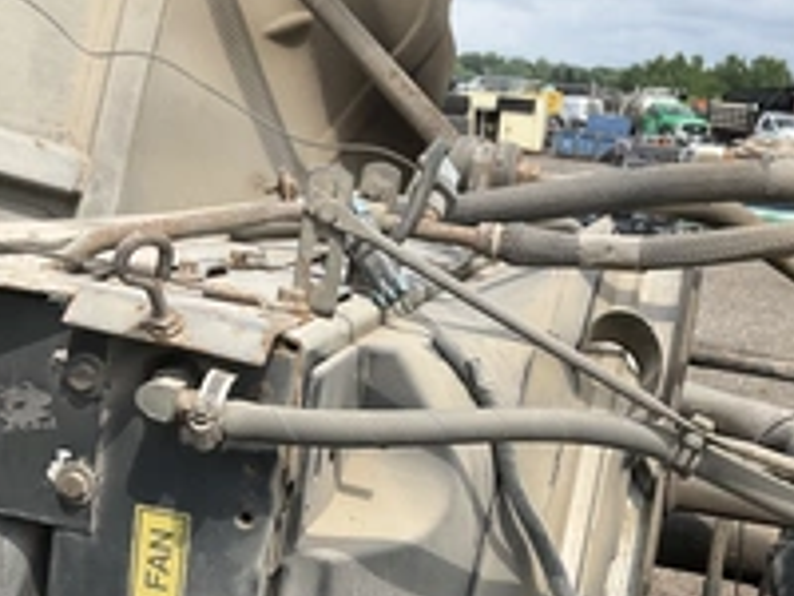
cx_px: 429
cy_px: 544
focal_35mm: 58
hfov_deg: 33.2
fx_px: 1330
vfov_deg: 24.5
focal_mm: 3
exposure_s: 1/1168
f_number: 1.8
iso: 25
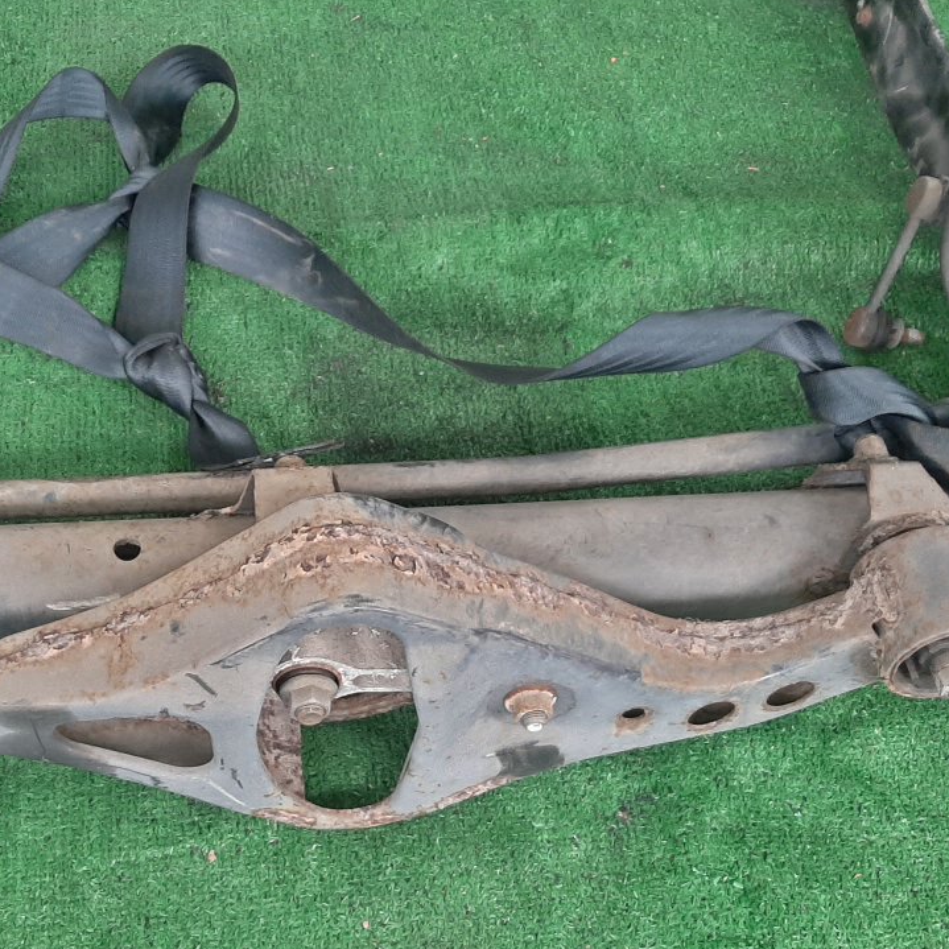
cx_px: 306
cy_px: 623
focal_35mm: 46
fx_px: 1427
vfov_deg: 36.5
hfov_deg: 36.4
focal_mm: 3.93
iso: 129
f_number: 1.7
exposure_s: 1/50
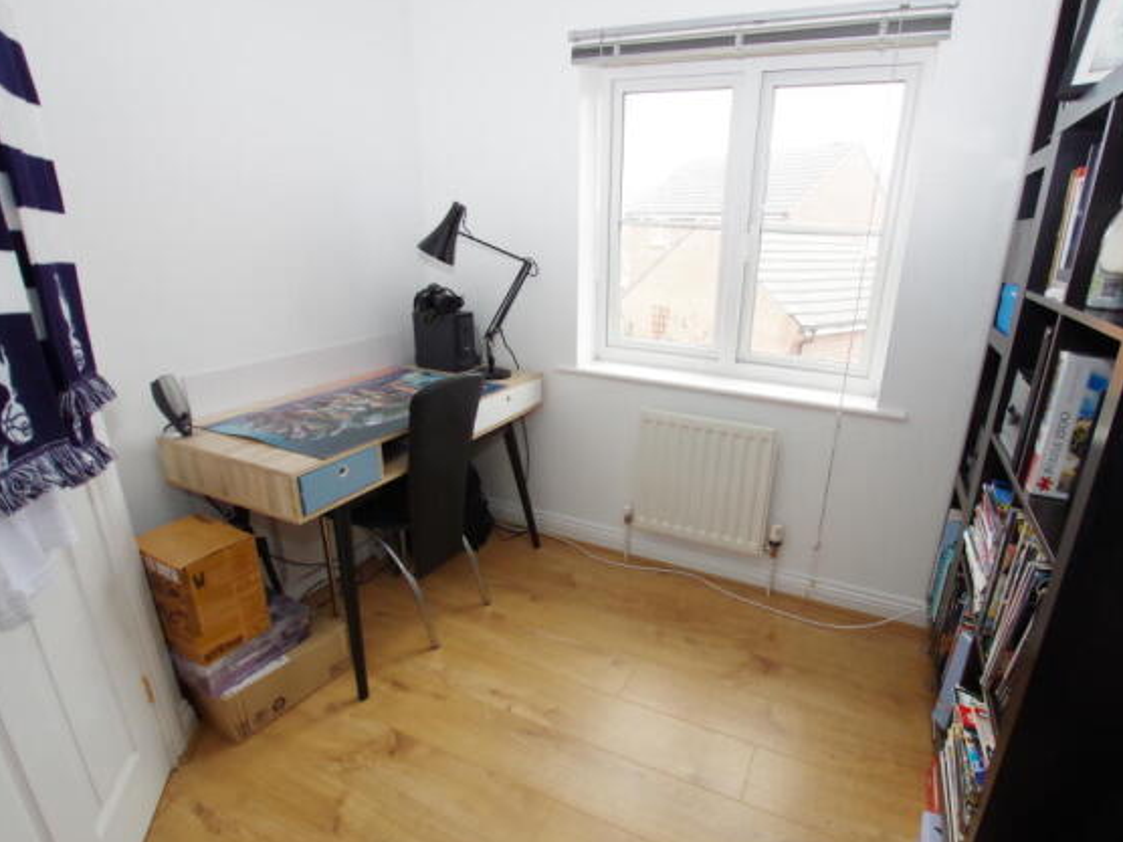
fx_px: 552
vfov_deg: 74.7
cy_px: 433
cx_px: 623
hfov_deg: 90.7
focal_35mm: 17
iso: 1600
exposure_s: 1/25
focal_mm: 10
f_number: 8
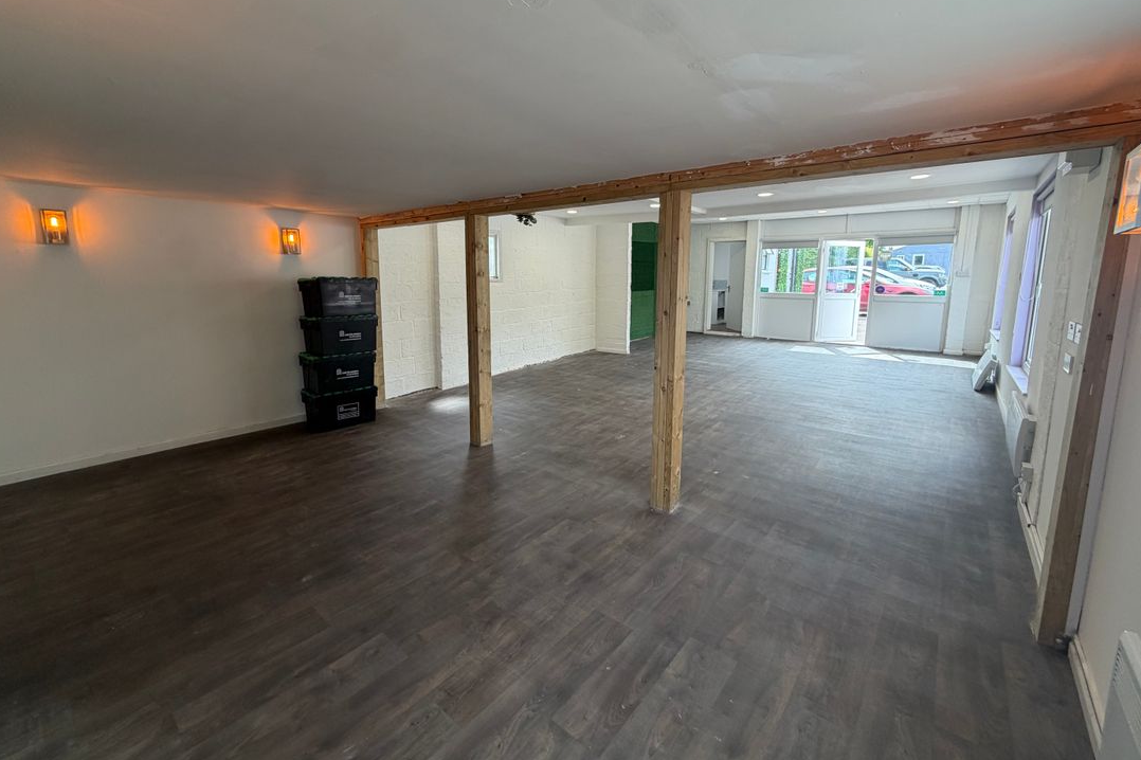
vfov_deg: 77.1
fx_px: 475
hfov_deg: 100.4
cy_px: 340
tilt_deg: -6.7
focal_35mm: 15
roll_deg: -1.3
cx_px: 576
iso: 64
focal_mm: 2.22
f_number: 2.2
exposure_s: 1/100
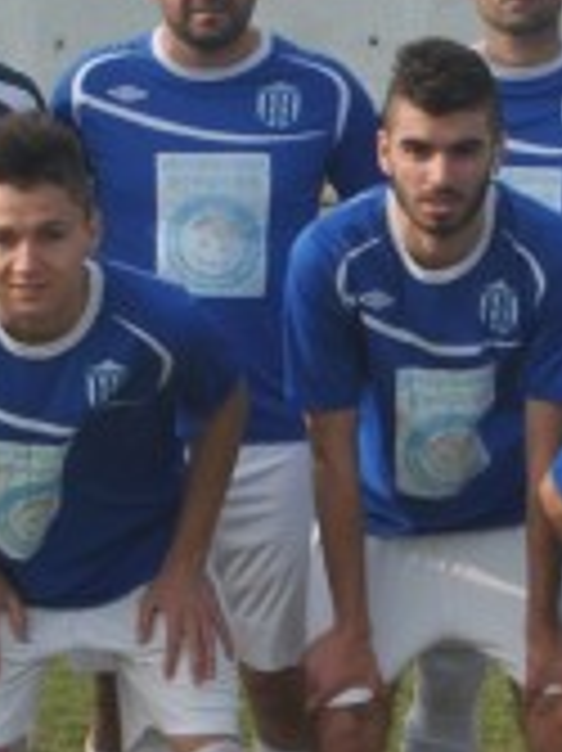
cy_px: 277
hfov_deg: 5.6
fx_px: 5679
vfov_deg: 7.6
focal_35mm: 262
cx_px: 629
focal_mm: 46
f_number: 7.1
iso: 100
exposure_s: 1/200
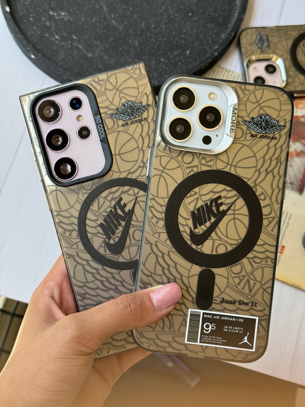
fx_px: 564
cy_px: 204
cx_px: 152
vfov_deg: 39.7
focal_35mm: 48
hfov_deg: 30.3
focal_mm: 6.76
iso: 64
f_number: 1.78
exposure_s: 1/394
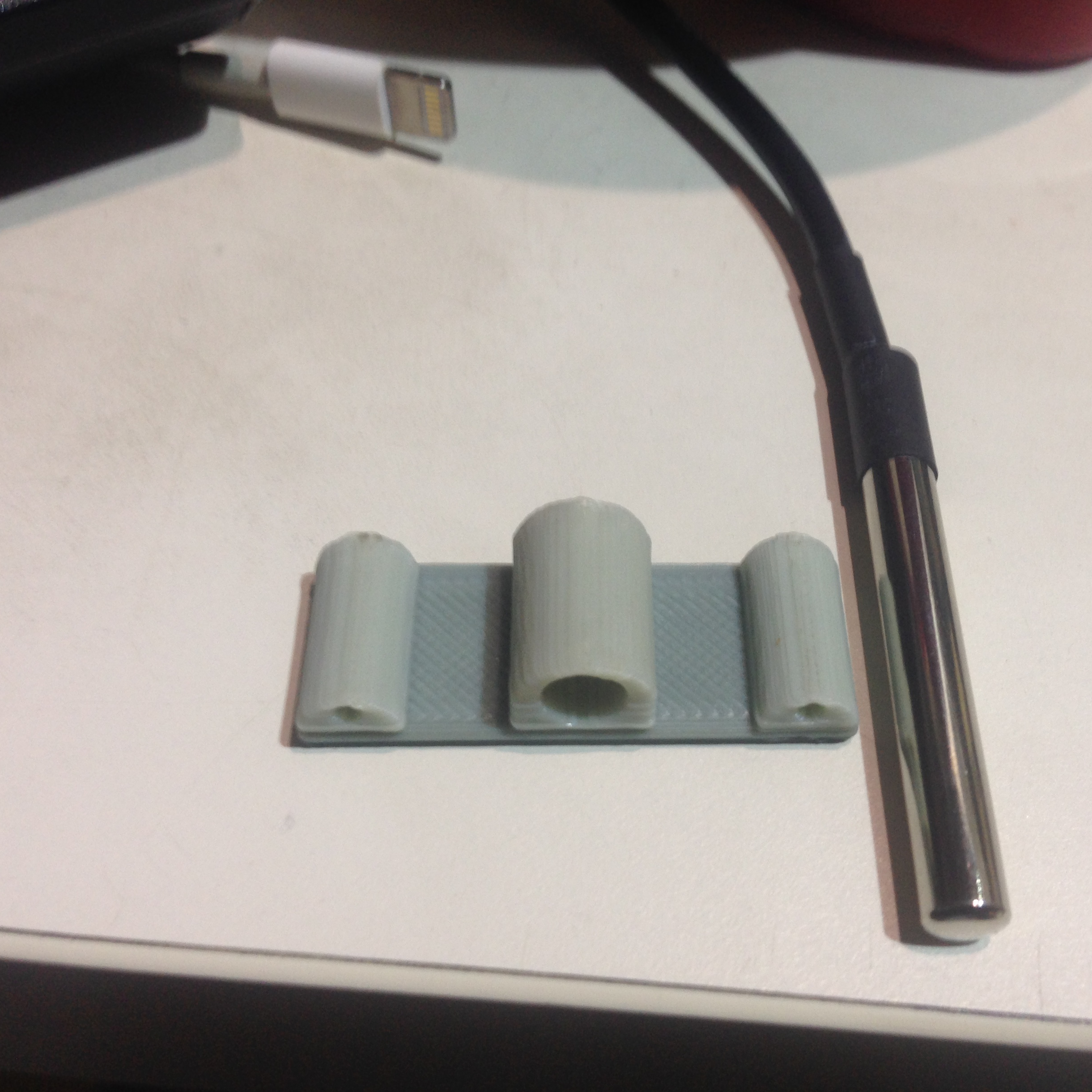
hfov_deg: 42.6
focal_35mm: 39
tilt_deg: -54.1
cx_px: 656
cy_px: 547
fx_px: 1392
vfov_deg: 42.8
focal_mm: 4.12
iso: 64
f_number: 2.4
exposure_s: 1/20
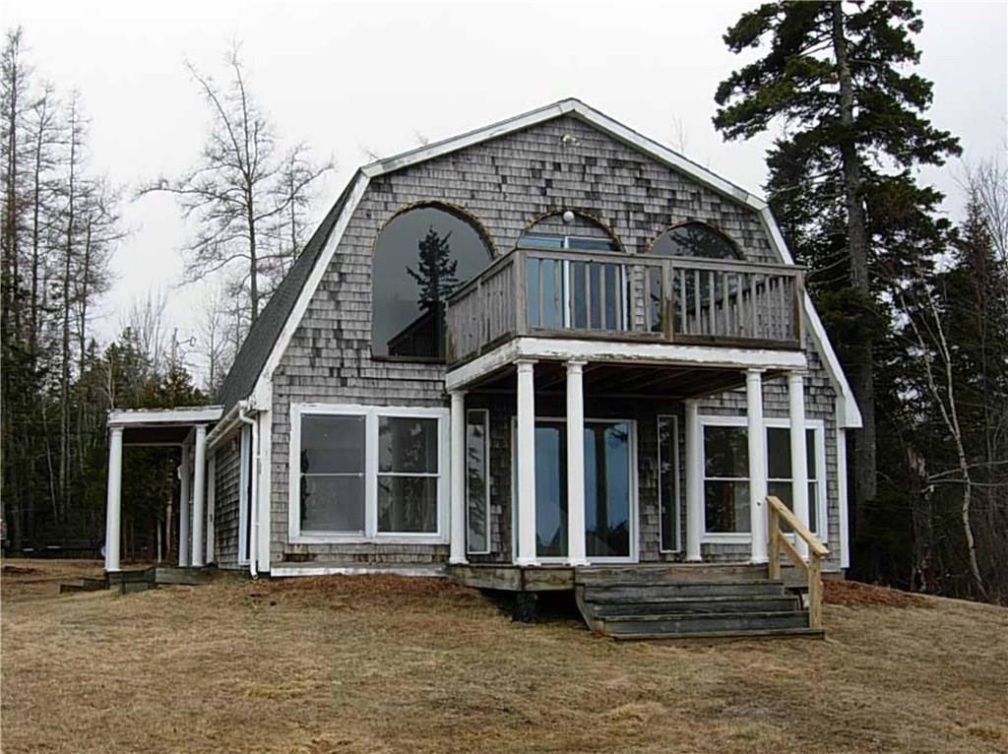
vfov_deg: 39.6
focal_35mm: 36
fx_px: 1047
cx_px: 504
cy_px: 377
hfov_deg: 51.4
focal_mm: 7.5
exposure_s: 1/124
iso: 50
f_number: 7.6
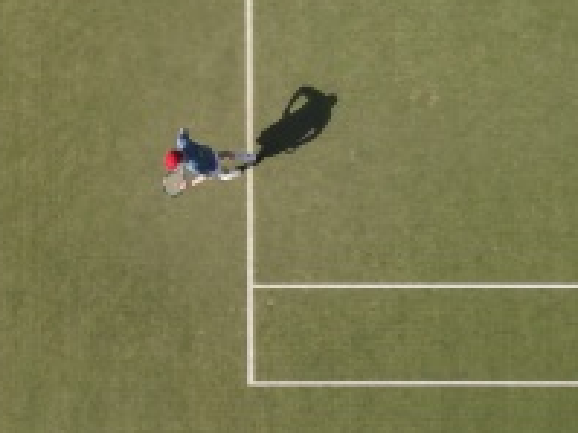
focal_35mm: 145
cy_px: 526
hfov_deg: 11.5
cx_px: 1327
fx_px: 2420
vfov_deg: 10.1
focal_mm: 8.67
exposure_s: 1/100
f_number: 1.8
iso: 100
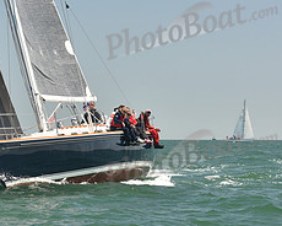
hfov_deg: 9.6
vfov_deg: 7.7
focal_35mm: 201
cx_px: 43
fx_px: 1678
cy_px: 109
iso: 250
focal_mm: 85
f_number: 4
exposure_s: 1/800
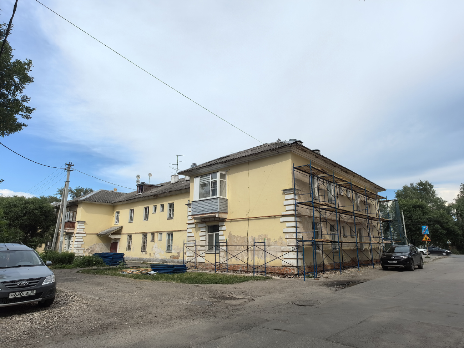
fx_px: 281
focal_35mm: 21
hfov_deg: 79.0
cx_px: 232
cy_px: 174
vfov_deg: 63.4
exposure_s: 1/1504
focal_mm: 1.76
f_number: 2.2
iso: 50
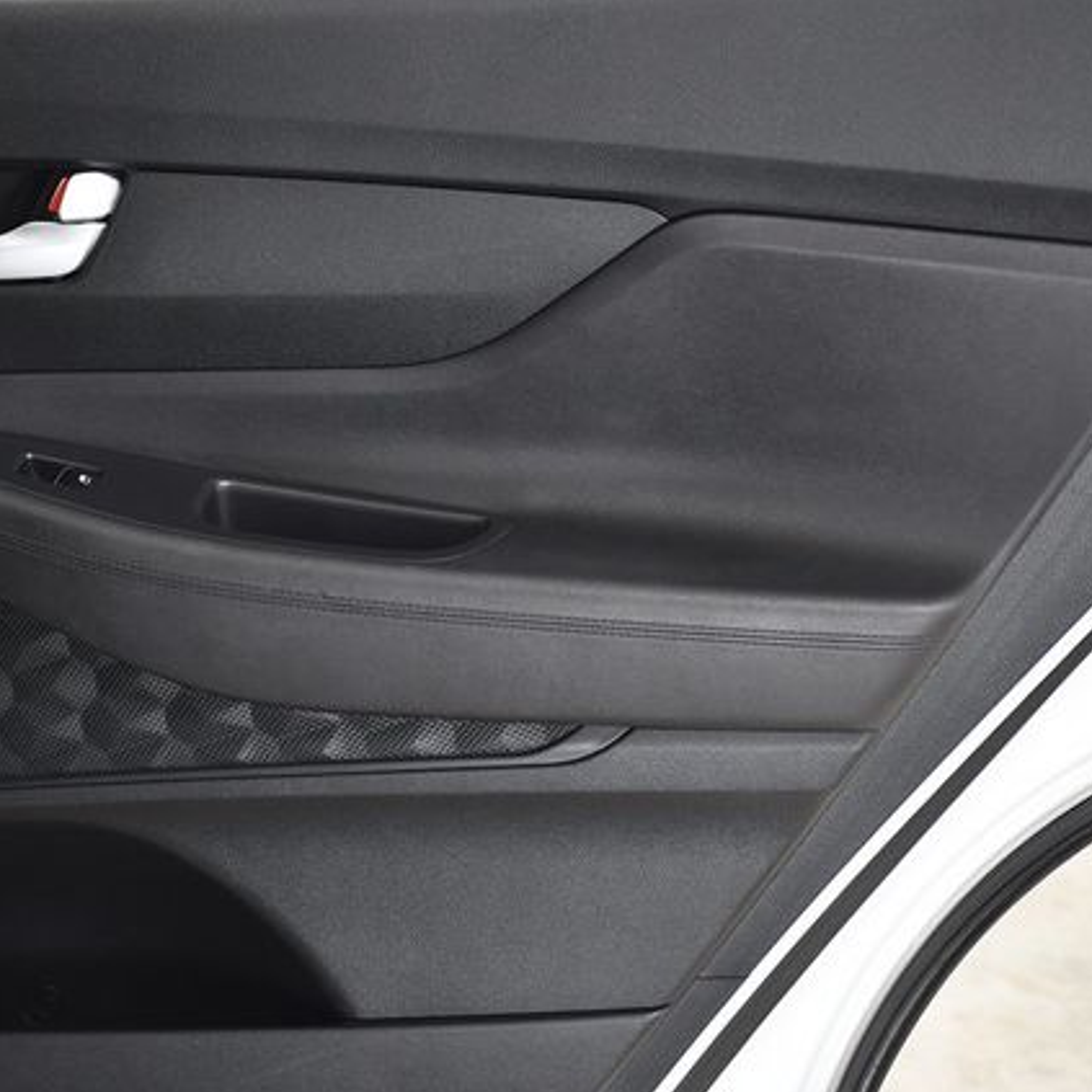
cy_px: 549
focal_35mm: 81
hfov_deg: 21.3
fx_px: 2891
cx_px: 405
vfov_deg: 21.4
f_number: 4.5
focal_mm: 42
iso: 1250
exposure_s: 1/160
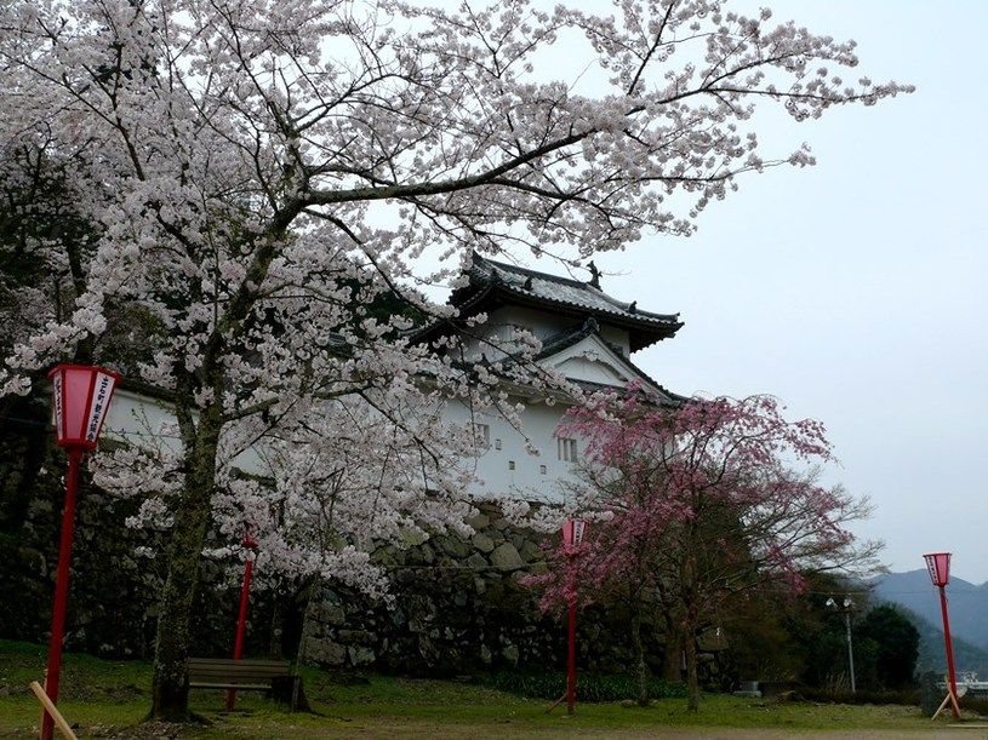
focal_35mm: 35
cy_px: 370
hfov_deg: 52.6
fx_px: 999
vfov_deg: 40.7
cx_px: 494
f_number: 5
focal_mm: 7.4
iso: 100
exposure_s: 1/640
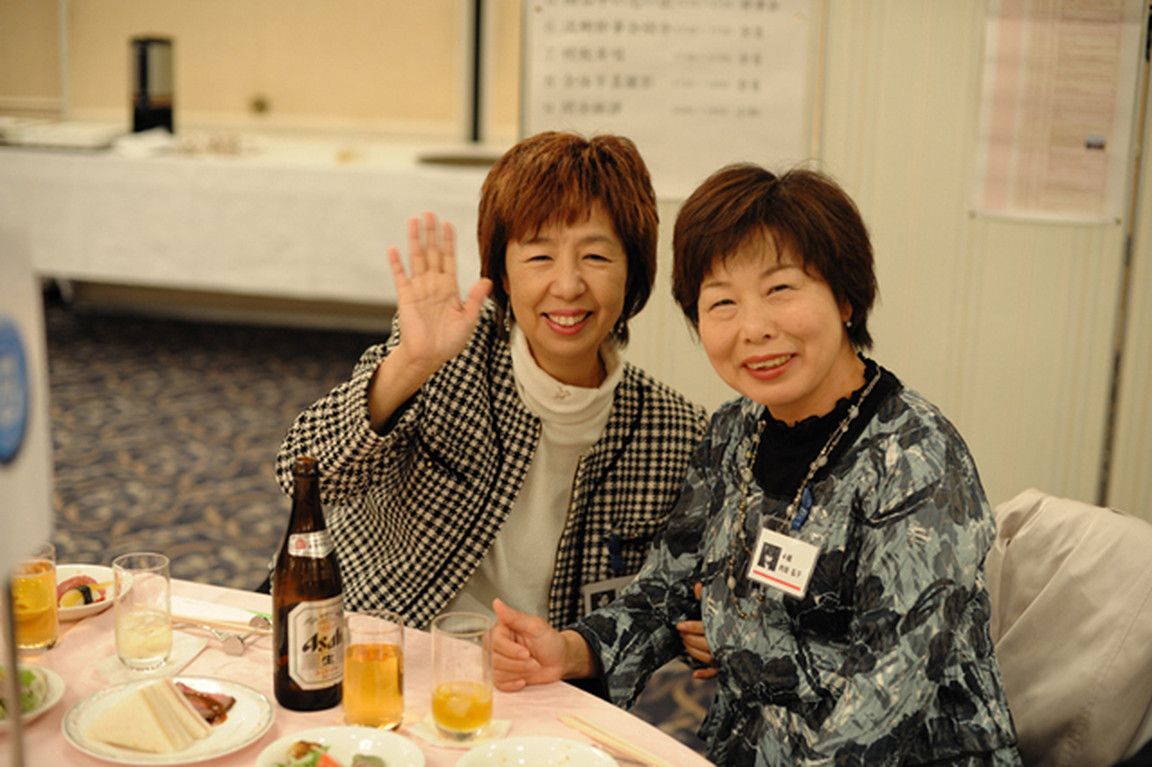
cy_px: 384
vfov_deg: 27.0
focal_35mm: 50
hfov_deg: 39.6
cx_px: 576
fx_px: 1599
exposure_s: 1/100
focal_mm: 50
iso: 1400
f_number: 2.8
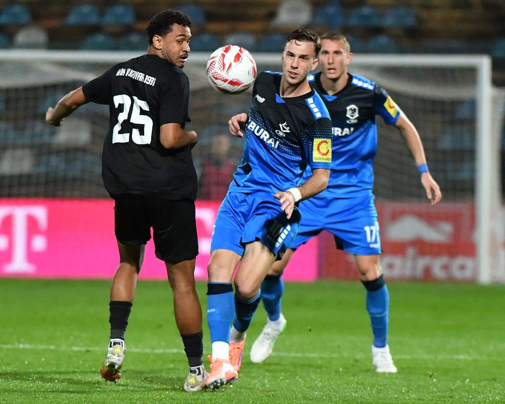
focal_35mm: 316
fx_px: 4723
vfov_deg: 4.9
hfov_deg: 6.1
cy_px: 202
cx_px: 214
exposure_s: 1/1000
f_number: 4
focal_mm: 280
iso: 6400
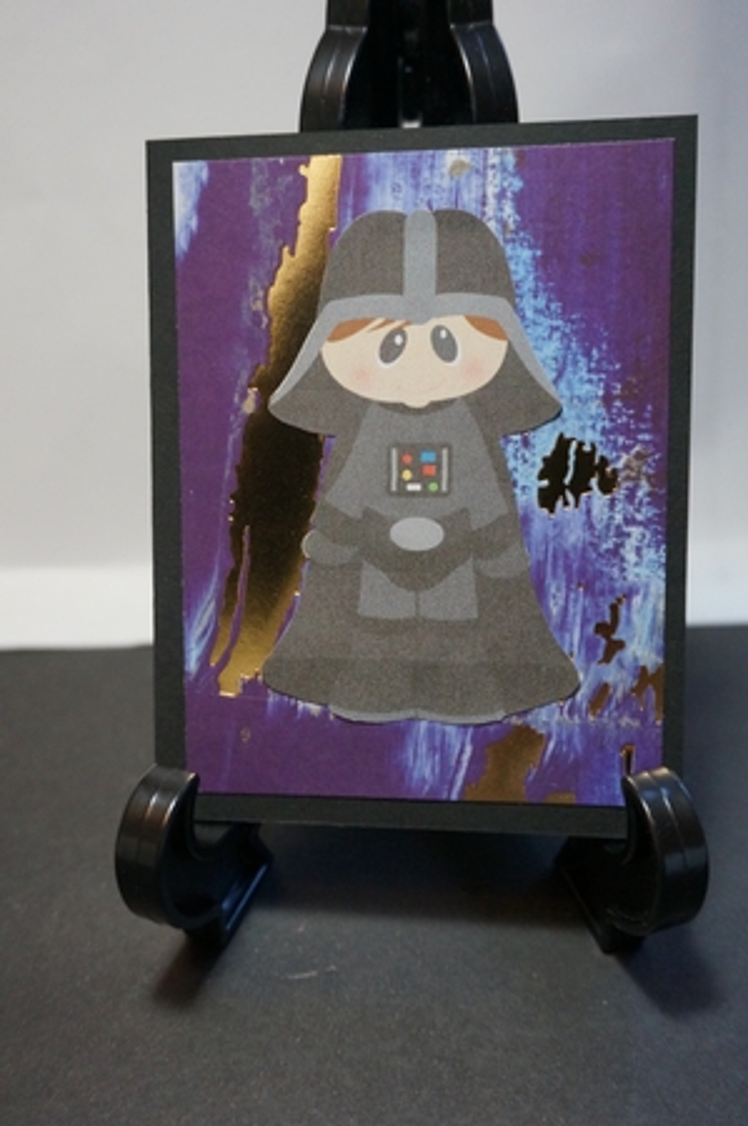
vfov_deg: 51.3
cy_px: 563
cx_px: 374
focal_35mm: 38
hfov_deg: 35.4
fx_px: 1171
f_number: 4.5
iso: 2000
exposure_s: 1/160
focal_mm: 25
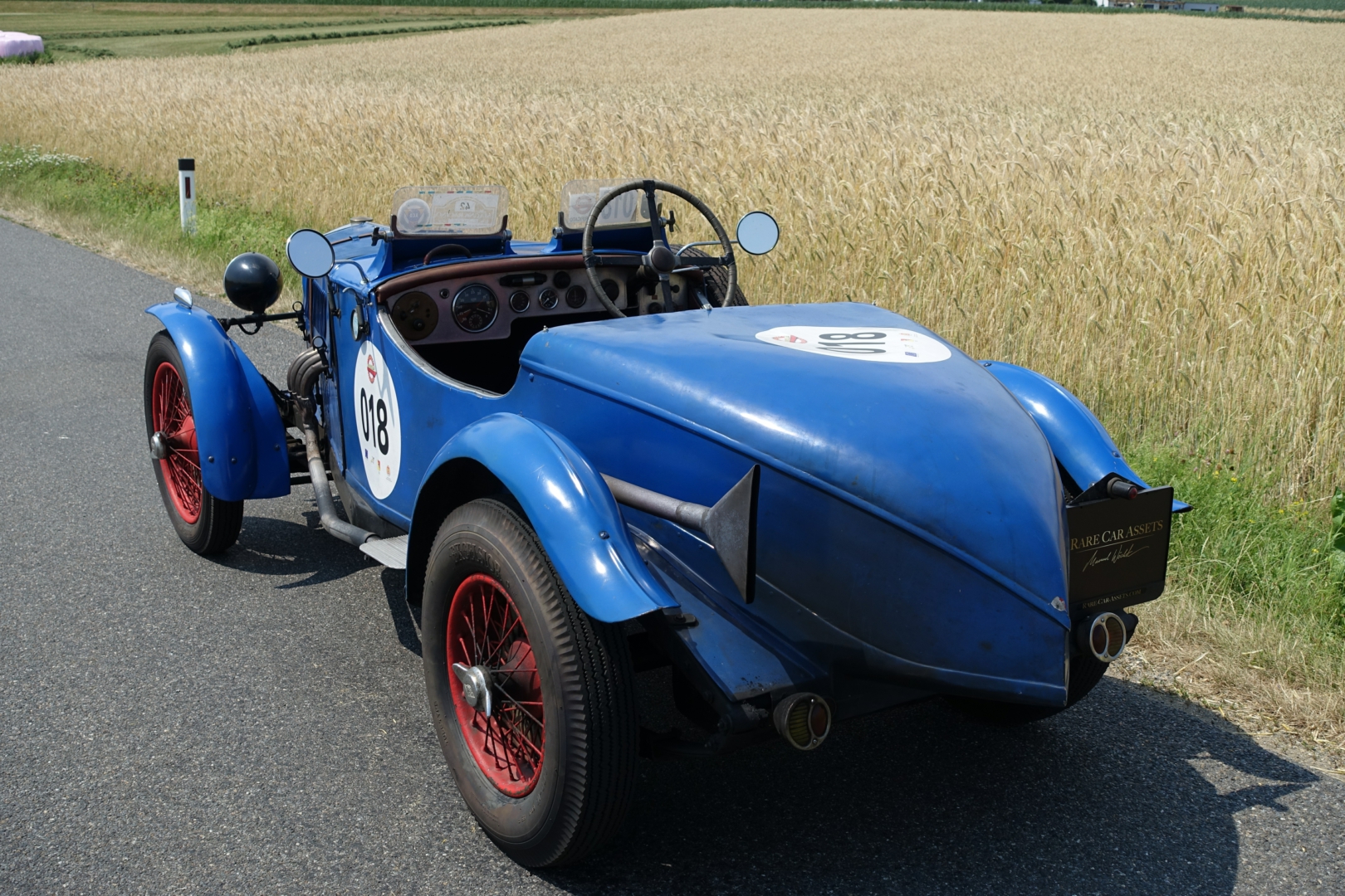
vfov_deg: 31.2
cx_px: 672
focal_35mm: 43
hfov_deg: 45.4
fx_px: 1606
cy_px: 448
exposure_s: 1/160
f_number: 4
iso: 125
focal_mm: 15.74
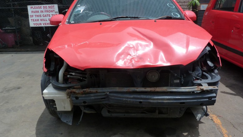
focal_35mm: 28
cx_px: 125
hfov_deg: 67.9
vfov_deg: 41.5
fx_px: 180
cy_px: 74
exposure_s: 1/200
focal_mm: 4.5
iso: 125
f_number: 5.6
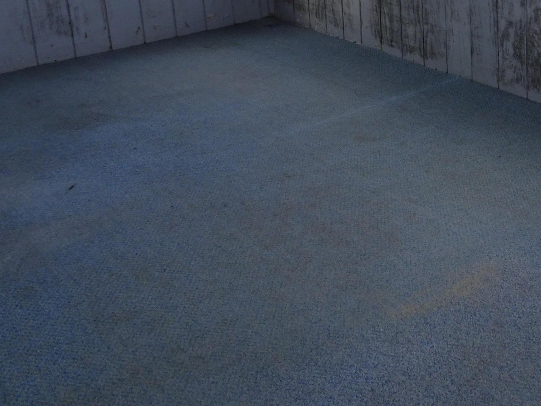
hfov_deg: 36.6
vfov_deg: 28.5
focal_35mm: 48
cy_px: 8
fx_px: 750
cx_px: 507
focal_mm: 4.1
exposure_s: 1/200
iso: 80
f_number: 3.5
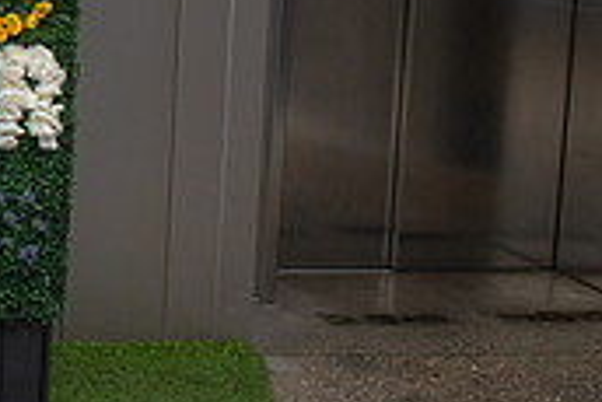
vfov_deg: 16.3
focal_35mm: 81
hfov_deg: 20.8
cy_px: -51
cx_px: -336
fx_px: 1356
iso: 500
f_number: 6.3
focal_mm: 24
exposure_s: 1/160
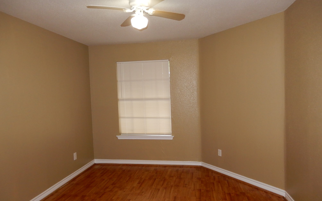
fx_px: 228
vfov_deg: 47.6
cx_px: 162
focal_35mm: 26
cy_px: 105
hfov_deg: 70.4
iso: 250
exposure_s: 1/30
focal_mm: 4.3
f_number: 3.4
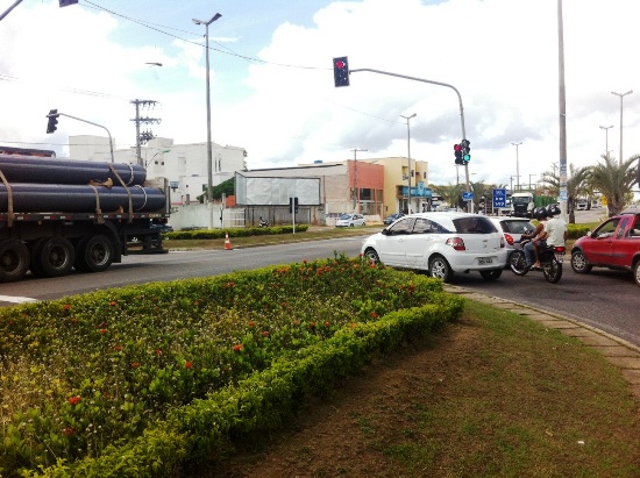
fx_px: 646
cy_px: 239
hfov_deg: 52.7
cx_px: 320
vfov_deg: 40.6
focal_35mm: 35
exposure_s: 1/943
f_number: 2.8
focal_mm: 3.85
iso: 80
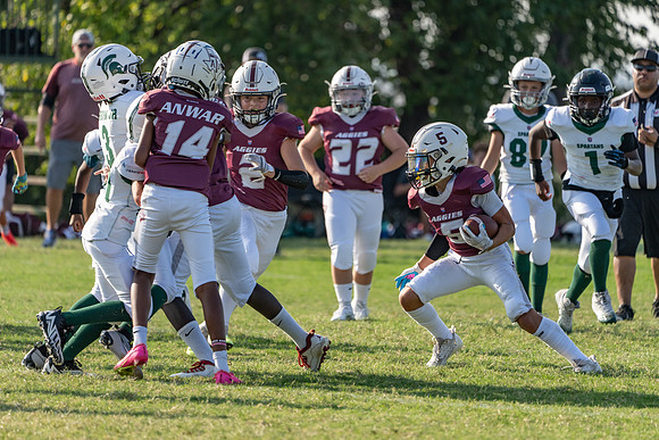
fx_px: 7324
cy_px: 220
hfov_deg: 5.2
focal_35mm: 400
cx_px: 330
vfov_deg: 3.4
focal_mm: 400
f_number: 5.6
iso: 250
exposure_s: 1/1000
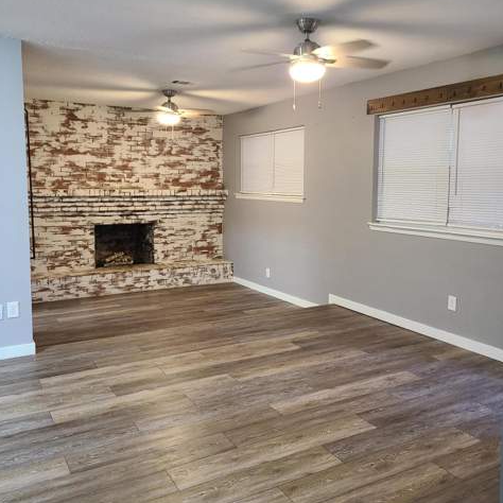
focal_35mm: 31
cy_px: 242
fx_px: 510
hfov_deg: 52.5
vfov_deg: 52.5
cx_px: 250
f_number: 1.8
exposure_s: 1/40
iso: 400
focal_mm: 5.4
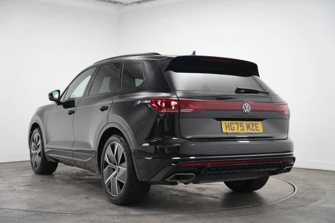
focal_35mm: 47
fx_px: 439
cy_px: 112
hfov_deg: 41.8
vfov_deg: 28.5
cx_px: 168
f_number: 3.2
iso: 1600
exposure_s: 1/160
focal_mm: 47.2
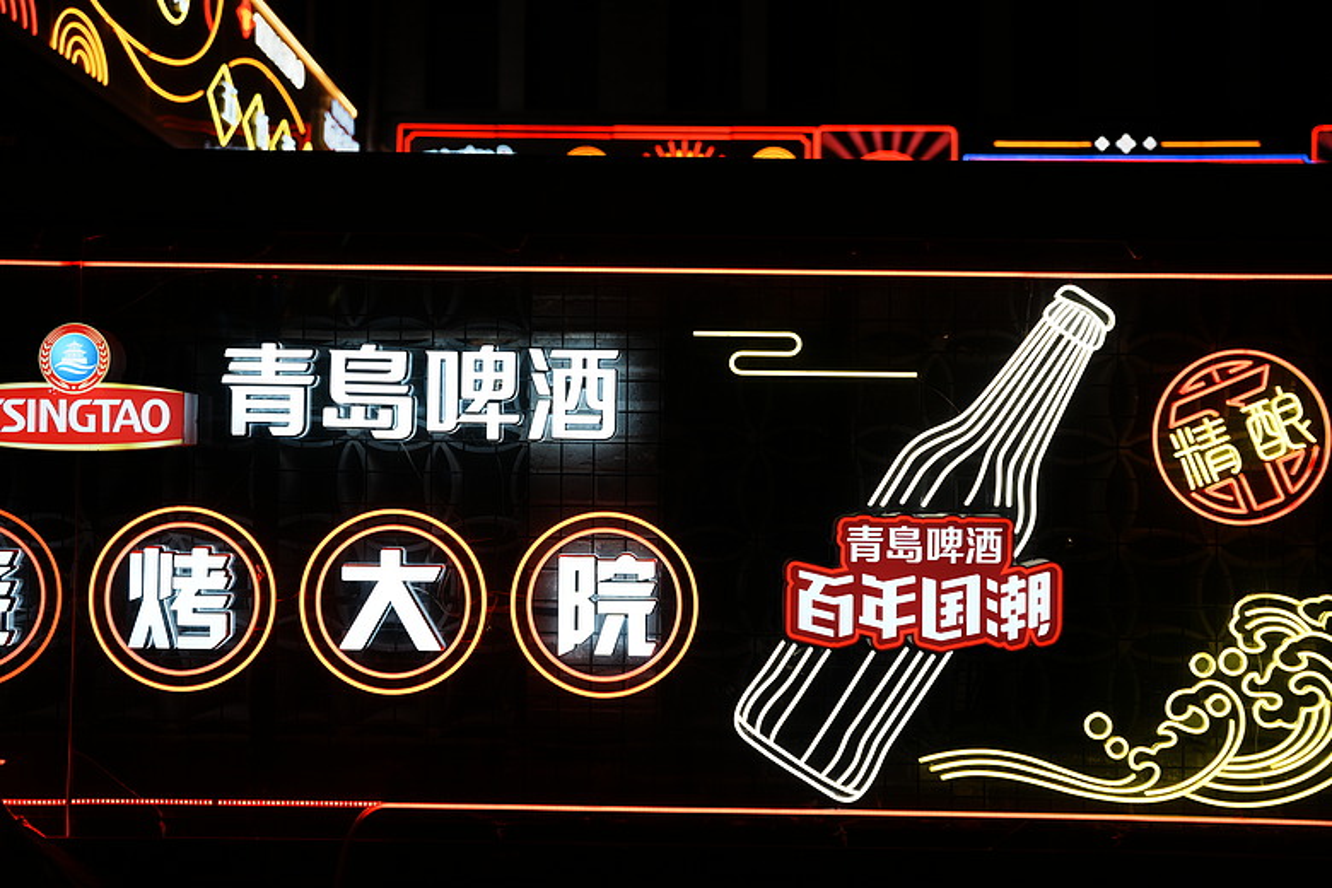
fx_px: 1221
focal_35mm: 33
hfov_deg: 57.2
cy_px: 444
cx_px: 666
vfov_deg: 40.0
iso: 125
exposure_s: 1/320
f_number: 2.8
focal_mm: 33
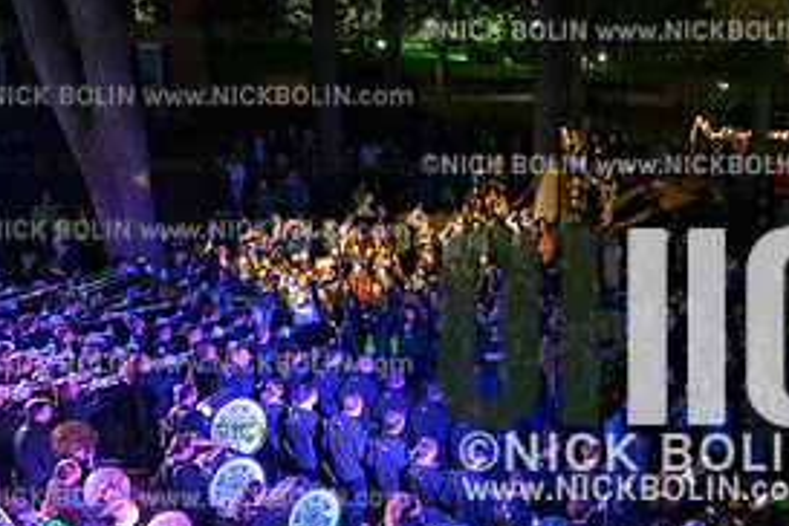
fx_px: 1118
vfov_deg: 26.3
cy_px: 366
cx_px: 642
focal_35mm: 51
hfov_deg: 37.4
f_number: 4
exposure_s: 1/80
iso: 6400
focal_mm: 24
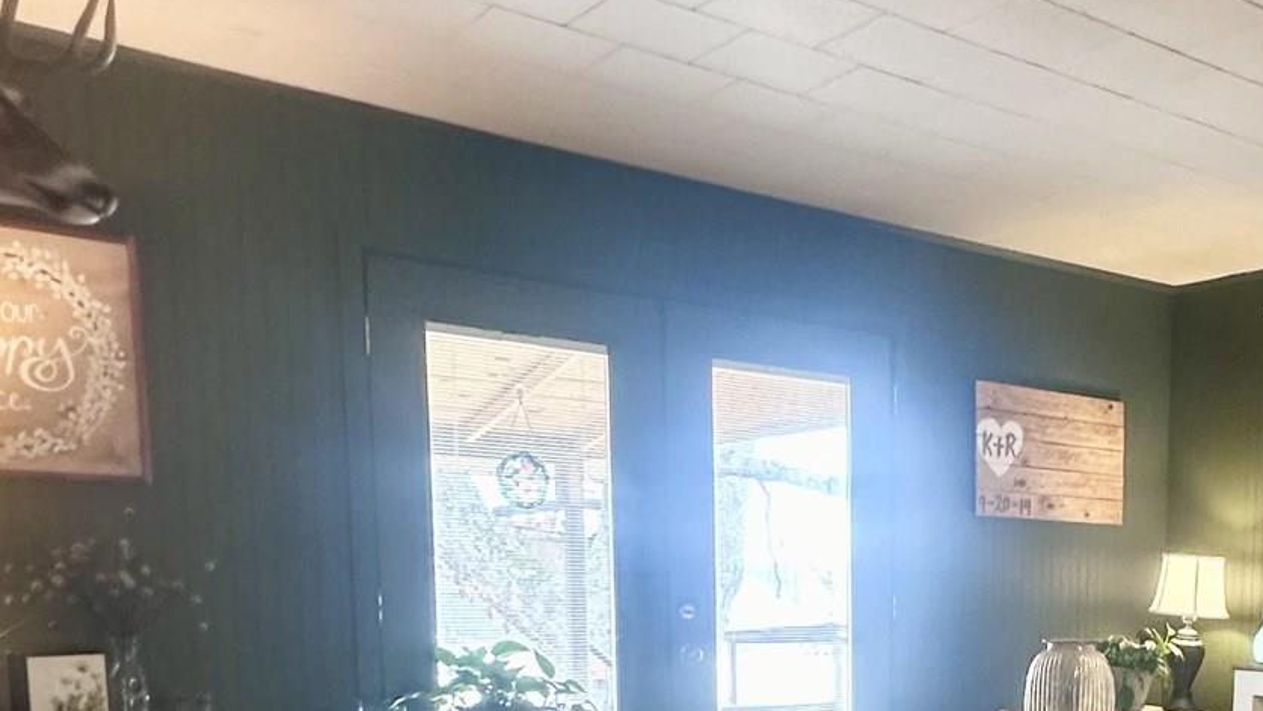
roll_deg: -1.8
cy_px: 764
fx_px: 1407
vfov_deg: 26.3
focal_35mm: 42
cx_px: 1086
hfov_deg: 44.8
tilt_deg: -4.7
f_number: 2.2
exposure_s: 1/60
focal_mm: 2.22
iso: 250
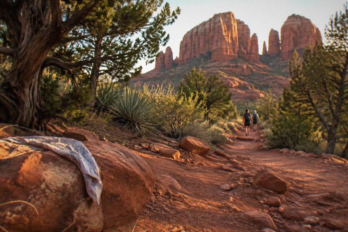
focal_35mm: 37
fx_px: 358
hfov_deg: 51.9
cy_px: 116
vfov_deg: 35.9
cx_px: 174
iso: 800
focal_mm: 37
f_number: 5.6
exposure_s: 1/640
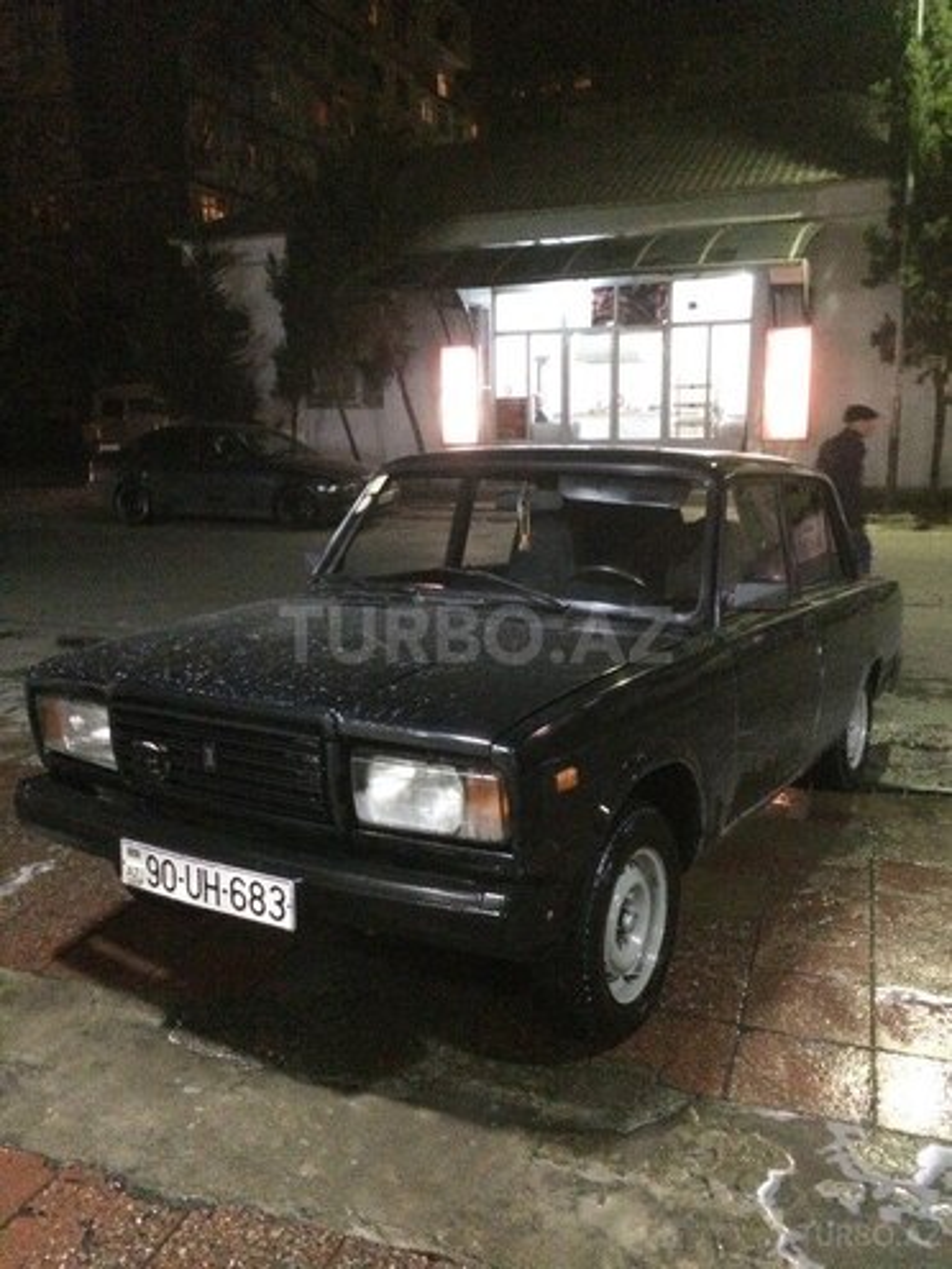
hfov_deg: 48.2
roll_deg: -0.1
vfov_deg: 61.7
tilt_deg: -15.5
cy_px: 634
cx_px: 476
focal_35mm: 29
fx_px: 1063
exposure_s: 1/17
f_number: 2.2
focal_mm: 4.15
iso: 1250
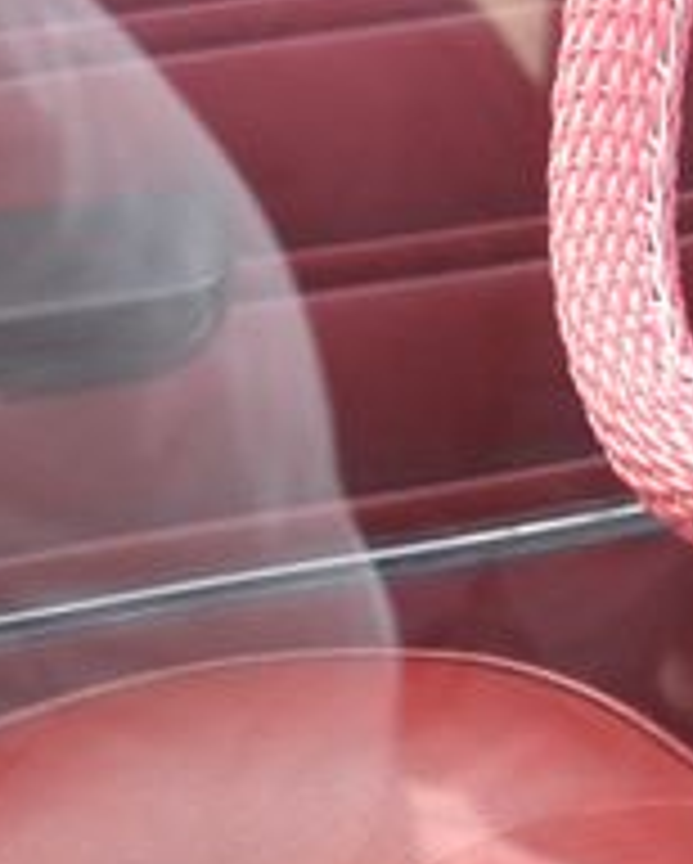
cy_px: 25
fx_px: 6732
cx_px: 1566
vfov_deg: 7.3
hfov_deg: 5.7
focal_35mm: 263
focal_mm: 40
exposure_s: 1/125
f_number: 4.5
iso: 500
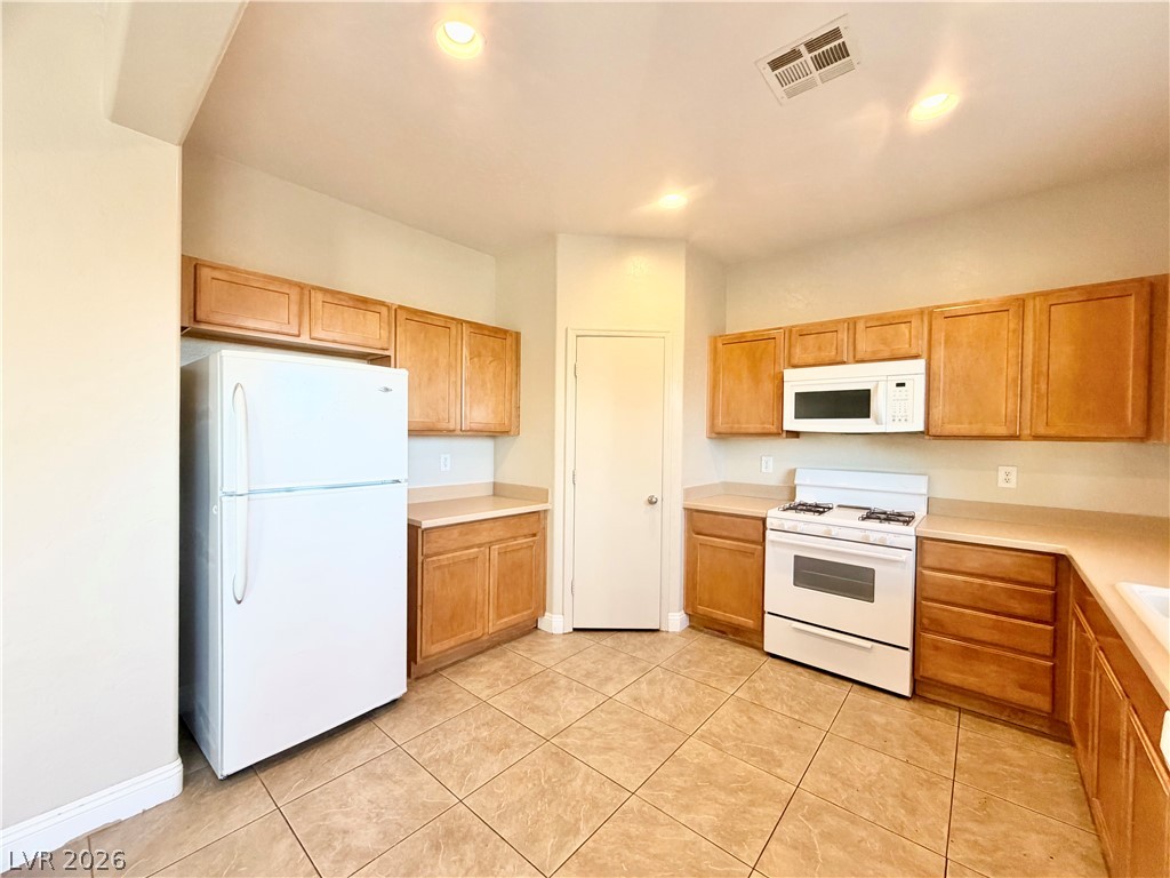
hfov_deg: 102.1
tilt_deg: -0.5
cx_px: 585
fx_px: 473
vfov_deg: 85.7
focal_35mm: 14
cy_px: 439
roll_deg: -0.1
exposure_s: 1/120
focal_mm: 2.22
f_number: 2.2
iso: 320
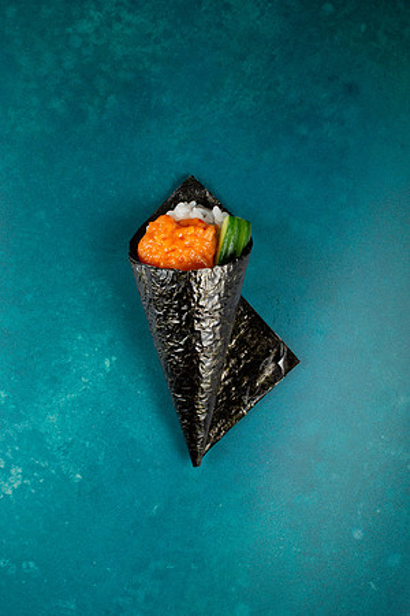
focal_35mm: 50
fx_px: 854
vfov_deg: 39.6
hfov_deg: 27.0
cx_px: 205
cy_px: 308
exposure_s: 1/200
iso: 250
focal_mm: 50
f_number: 10
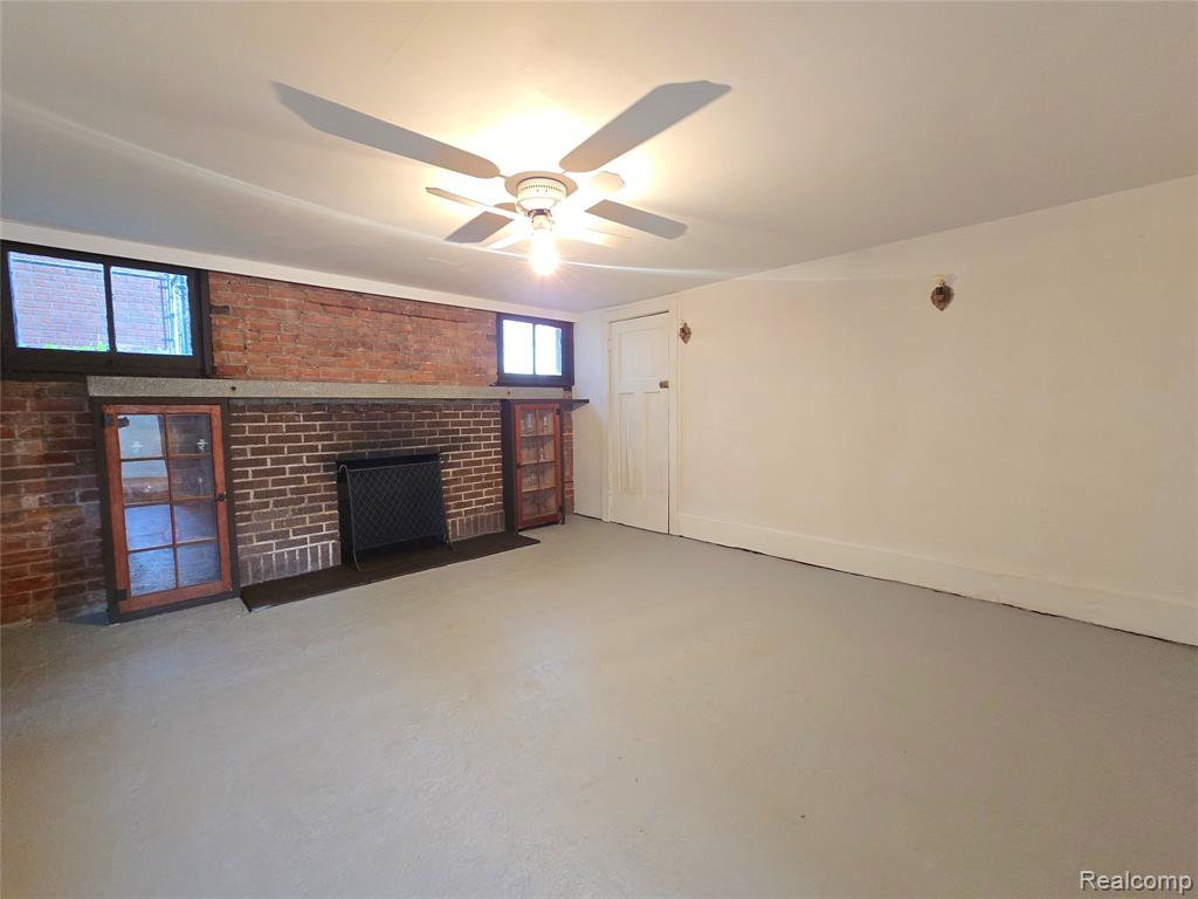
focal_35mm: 13
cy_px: 450
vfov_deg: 89.9
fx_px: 450
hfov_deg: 106.2
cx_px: 599
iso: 320
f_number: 2.2
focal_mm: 2.2
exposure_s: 1/60
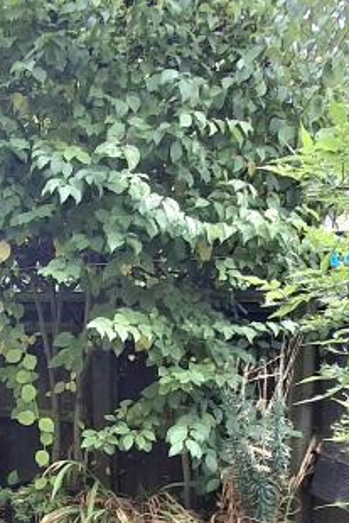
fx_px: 799
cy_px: 466
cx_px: 34
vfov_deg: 34.3
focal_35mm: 55
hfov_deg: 24.0
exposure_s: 1/204
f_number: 2.2
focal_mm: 1.64
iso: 40
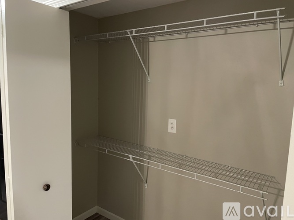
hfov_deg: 67.3
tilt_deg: -5.7
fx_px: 221
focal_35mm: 26
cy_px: 110
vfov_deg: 53.0
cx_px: 147
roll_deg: -2.2
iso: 640
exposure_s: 1/30
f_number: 1.6
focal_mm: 4.2
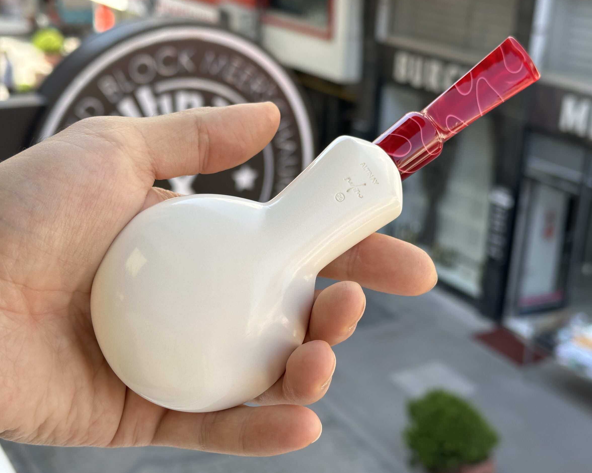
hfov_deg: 36.6
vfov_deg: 29.7
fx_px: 893
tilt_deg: -18.9
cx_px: 314
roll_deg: -2.7
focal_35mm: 51
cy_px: 235
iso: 64
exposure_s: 1/558
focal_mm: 6.86
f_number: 1.78
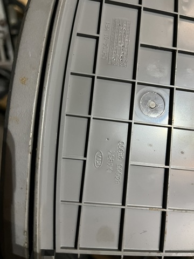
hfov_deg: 53.1
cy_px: 130
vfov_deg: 67.3
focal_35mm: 26
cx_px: 97
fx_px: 194
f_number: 1.6
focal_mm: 5.1
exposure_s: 1/33
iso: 500
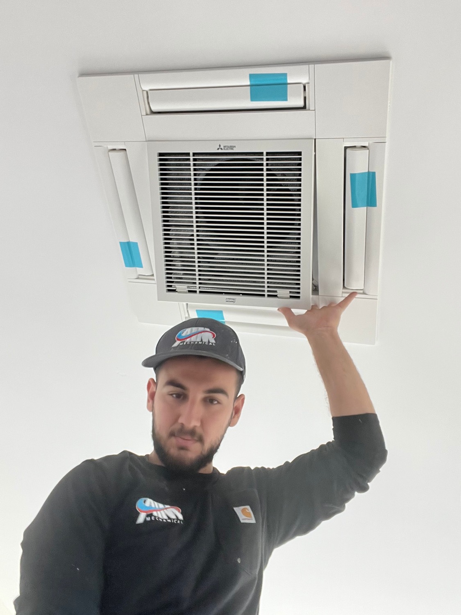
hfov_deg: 46.8
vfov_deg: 60.0
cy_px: 308
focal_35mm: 30
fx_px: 533
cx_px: 230
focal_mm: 2.71
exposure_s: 1/61
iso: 100
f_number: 2.2
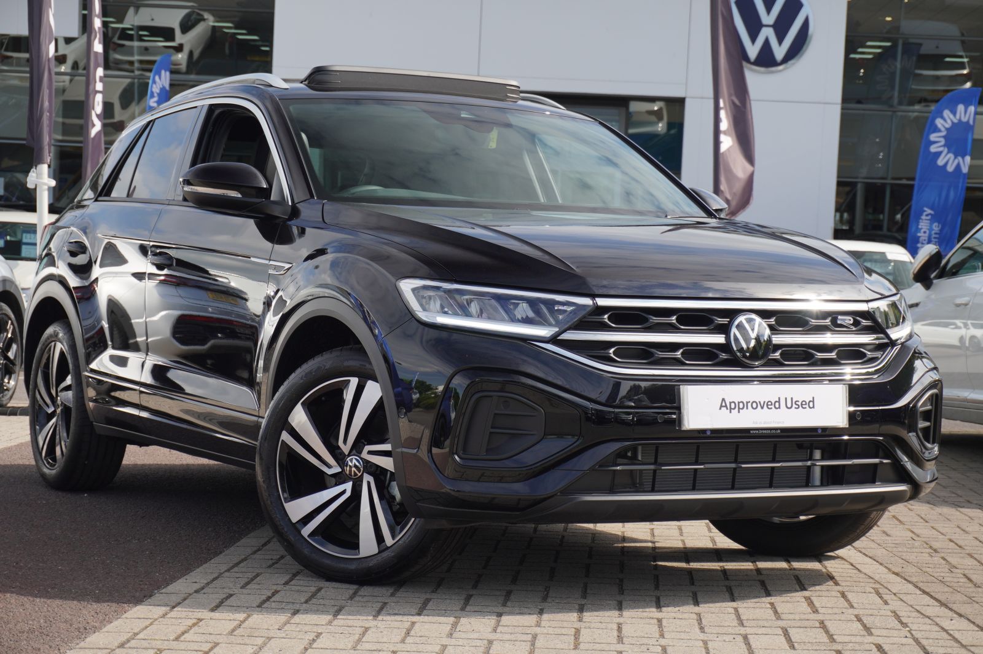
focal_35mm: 70
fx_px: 1923
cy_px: 327
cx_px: 492
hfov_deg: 28.7
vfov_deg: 19.3
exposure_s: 1/400
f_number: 5.6
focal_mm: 47
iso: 200
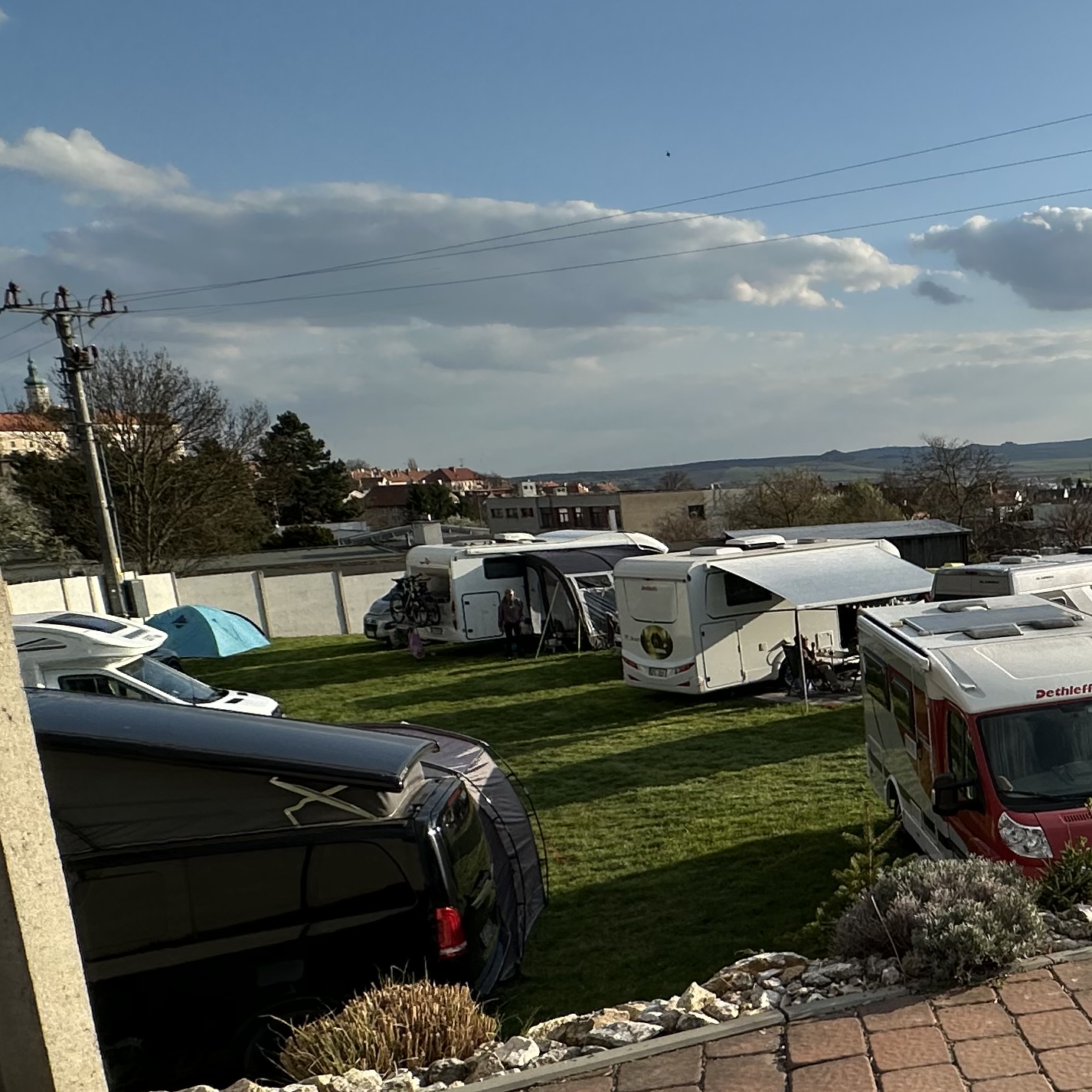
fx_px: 1249
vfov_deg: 46.9
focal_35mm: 35
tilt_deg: -7.7
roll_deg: +0.9
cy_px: 656
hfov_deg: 37.8
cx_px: 1252
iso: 50
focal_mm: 2.22
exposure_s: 1/2451
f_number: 2.2
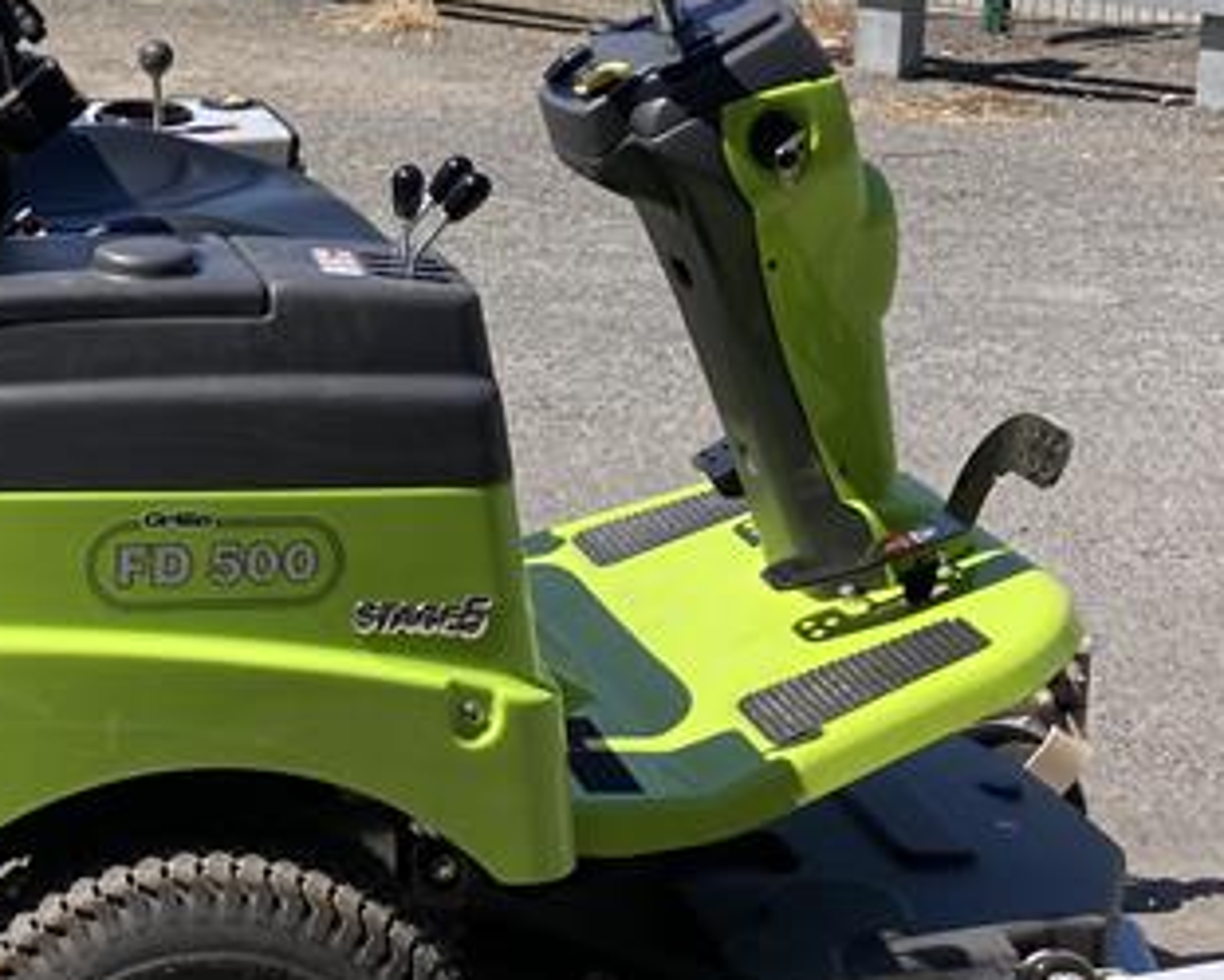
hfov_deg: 20.7
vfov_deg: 17.0
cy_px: 216
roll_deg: -0.7
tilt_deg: -10.2
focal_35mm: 90
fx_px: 3261
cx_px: 67
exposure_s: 1/1453
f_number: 1.8
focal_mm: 3.99
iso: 20
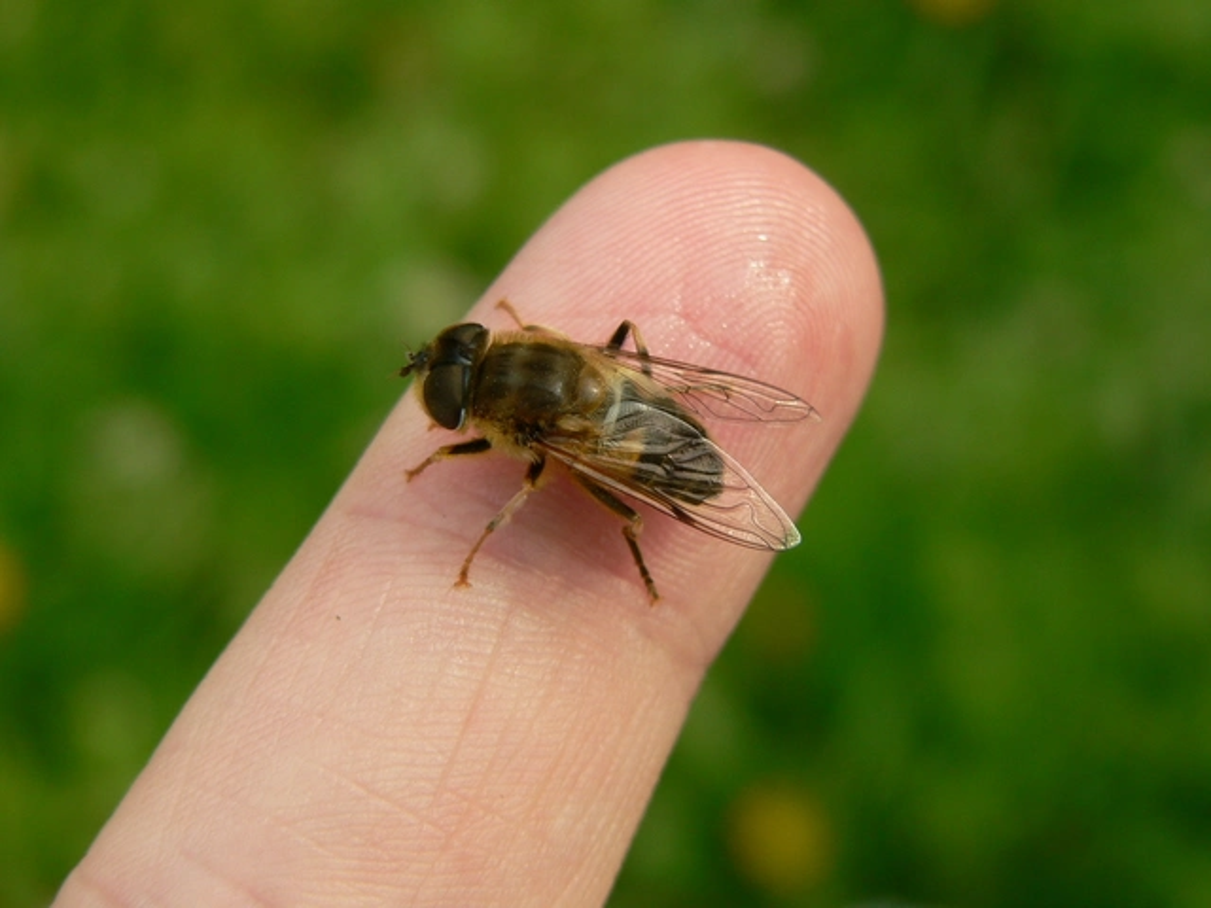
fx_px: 3288
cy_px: 454
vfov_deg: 15.7
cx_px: 606
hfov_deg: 20.9
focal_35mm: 94
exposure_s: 1/320
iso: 80
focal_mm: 15.6
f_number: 4
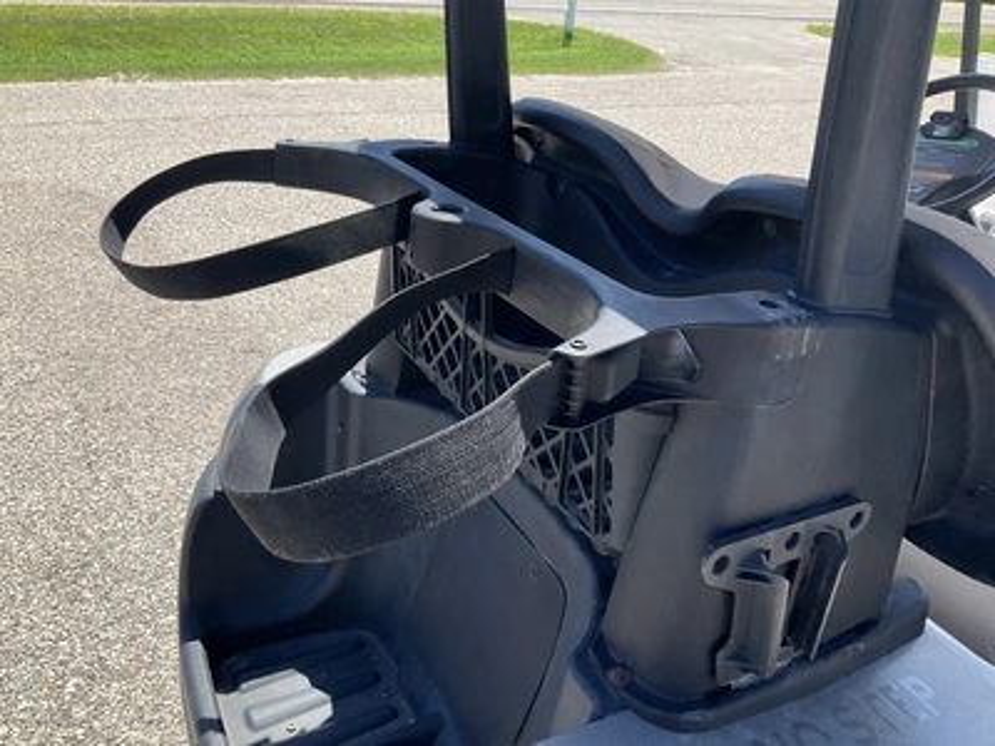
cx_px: 498
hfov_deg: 61.7
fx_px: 834
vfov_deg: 48.2
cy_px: 373
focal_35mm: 29
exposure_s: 1/804
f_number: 1.8
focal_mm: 3
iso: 25
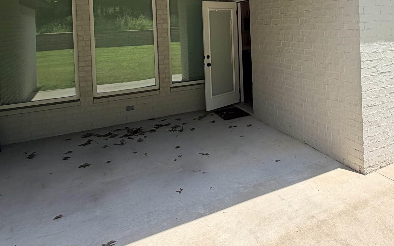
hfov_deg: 60.3
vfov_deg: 38.9
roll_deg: +1.8
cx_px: 284
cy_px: 24
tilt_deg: -0.3
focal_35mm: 30
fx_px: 322
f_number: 2.2
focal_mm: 2.22
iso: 25
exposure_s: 1/770
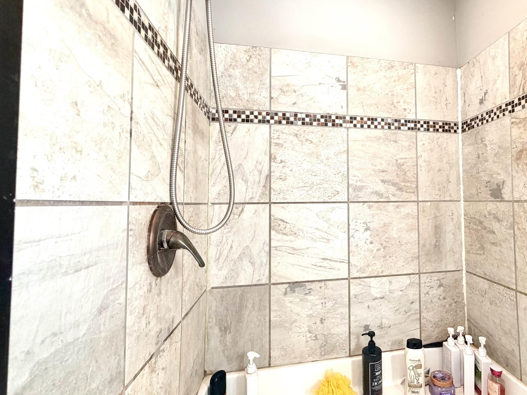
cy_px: 189
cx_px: 356
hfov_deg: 78.8
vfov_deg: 66.0
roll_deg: +1.2
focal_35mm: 20
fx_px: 305
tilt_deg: +2.5
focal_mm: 2.22
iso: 200
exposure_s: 1/60
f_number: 2.2
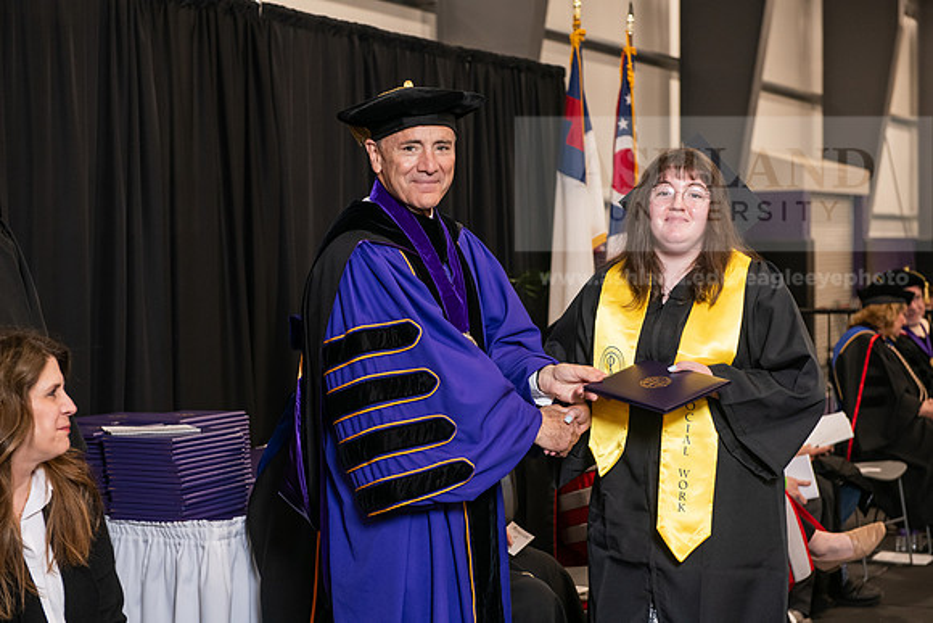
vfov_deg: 19.5
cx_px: 466
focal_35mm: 70
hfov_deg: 28.8
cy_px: 312
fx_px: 1815
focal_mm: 70
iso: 1600
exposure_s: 1/125
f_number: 5
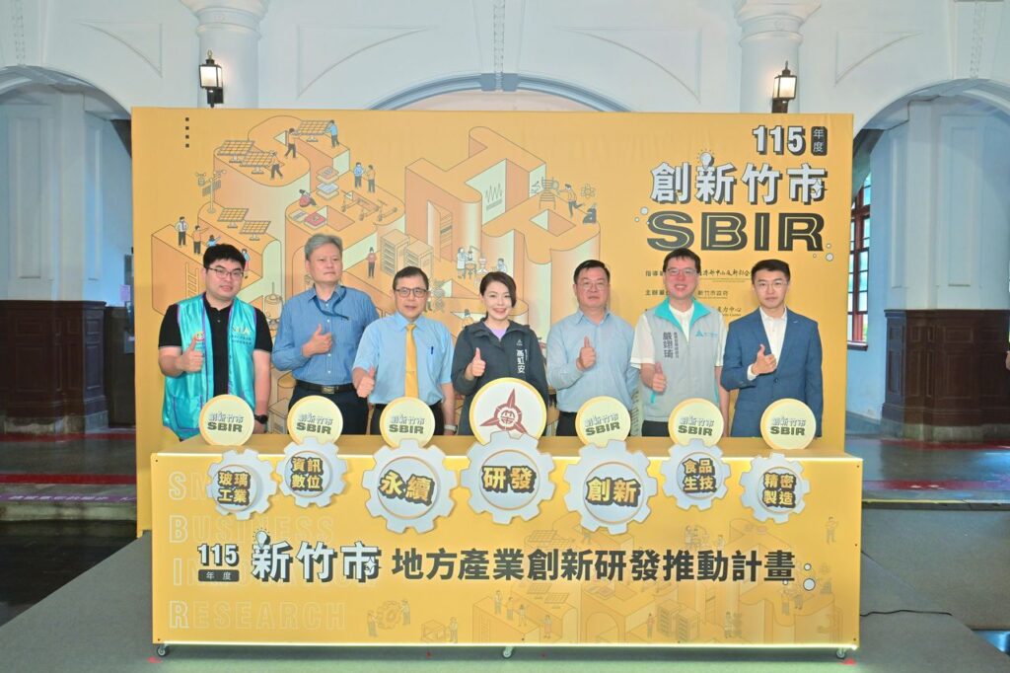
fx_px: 841
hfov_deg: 61.9
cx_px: 505
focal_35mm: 30
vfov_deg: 43.6
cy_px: 336
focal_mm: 30
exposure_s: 1/200
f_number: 5.6
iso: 800
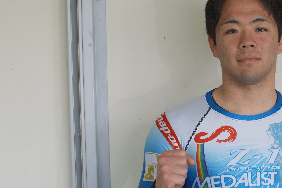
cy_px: 89
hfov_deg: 22.0
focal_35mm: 91
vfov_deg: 15.0
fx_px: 713
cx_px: 244
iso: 100
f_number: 2.8
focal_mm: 30
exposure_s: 1/200
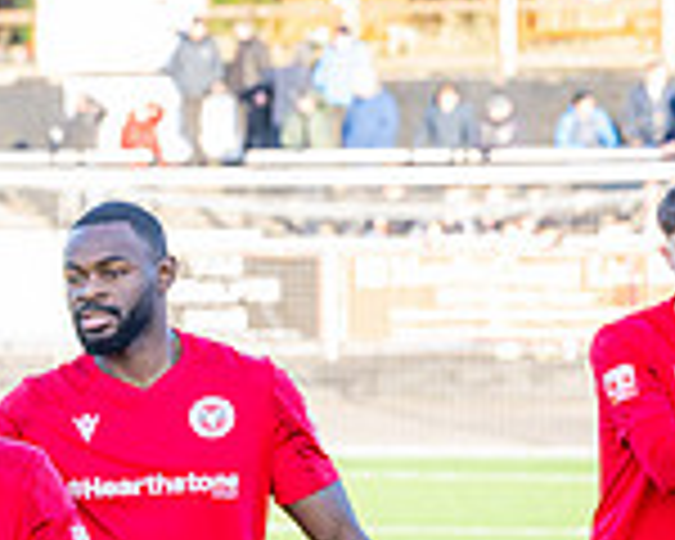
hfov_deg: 5.3
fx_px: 7252
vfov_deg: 4.2
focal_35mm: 363
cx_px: 137
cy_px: 729
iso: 1000
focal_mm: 86
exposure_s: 1/500
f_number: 5
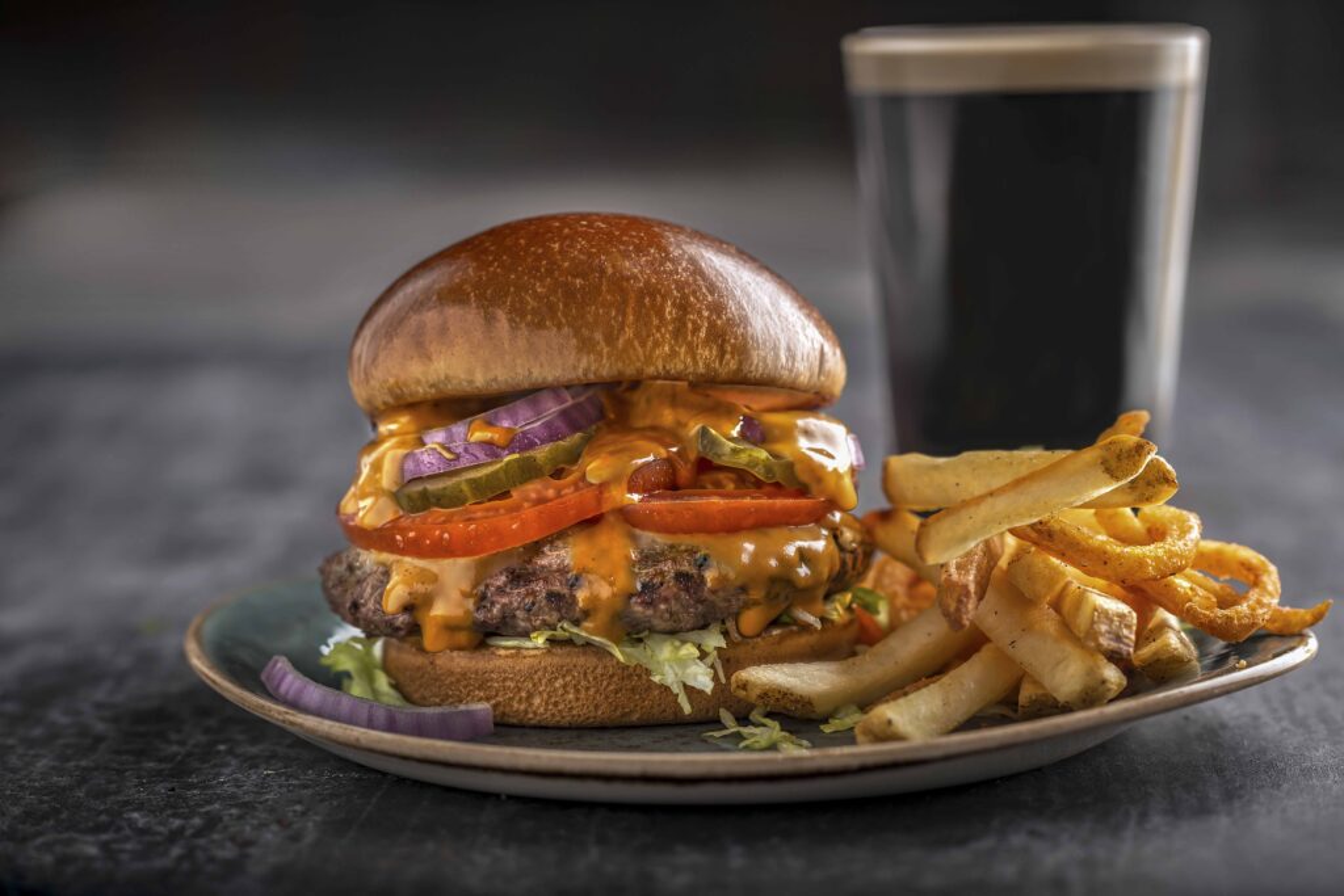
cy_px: 448
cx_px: 672
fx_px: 3174
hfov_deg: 23.9
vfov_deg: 16.1
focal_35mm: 85
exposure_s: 1/250
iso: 100
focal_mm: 85
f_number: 3.5
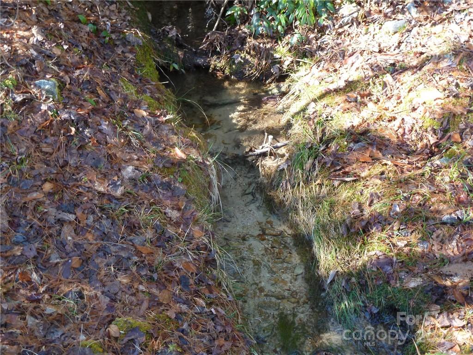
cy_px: 178
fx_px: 711
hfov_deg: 36.8
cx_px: 236
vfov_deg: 28.0
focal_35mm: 52
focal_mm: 8.5
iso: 160
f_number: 3.8
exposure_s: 1/40
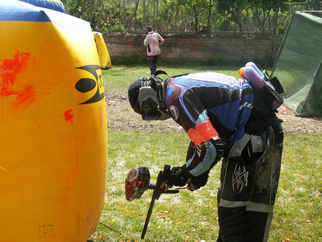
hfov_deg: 28.6
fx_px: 633
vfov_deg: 21.6
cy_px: 121
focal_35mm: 68
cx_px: 161
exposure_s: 1/125
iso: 64
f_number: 6.3
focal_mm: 17.5
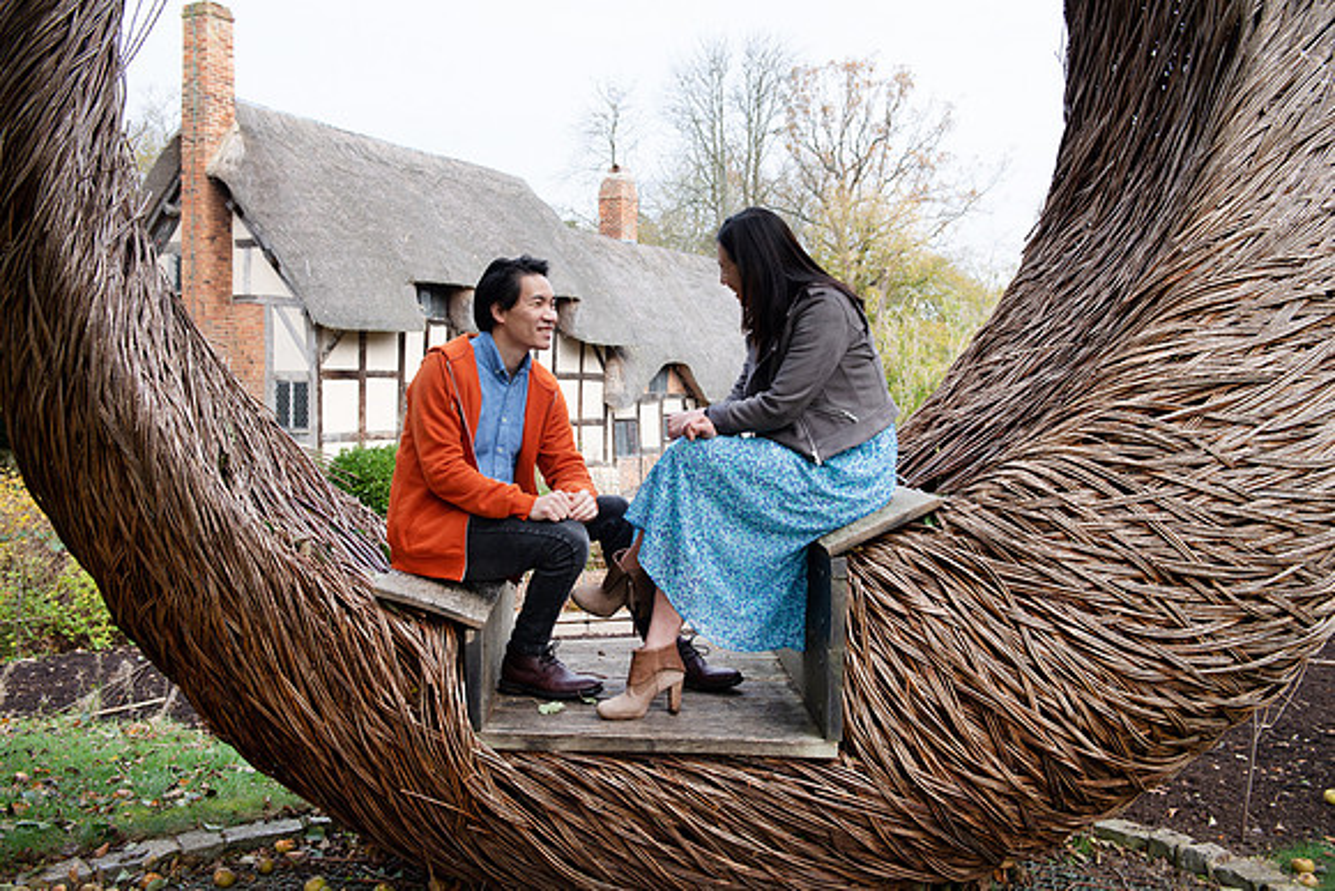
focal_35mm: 34
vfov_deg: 38.9
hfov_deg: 55.8
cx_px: 668
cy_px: 446
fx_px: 1261
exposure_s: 1/200
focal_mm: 34
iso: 320
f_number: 4.5
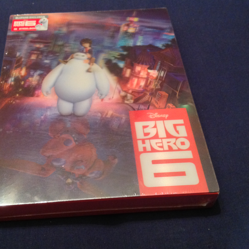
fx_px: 342
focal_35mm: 42
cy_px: 123
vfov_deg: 40.0
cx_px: 103
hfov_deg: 39.9
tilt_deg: -47.9
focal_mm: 4.28
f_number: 2.4
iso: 500
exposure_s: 1/17
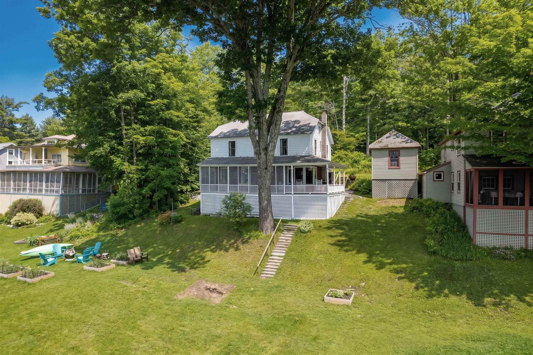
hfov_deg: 78.6
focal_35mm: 22
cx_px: 266
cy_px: 178
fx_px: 326
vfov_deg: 57.2
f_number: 2.8
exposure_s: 1/80
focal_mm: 8.38
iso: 100
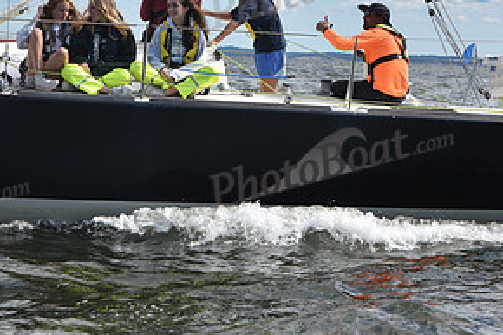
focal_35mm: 140
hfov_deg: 14.6
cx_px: 121
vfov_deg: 9.8
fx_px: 1955
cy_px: 98
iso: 250
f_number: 8
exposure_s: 1/1000
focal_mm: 70
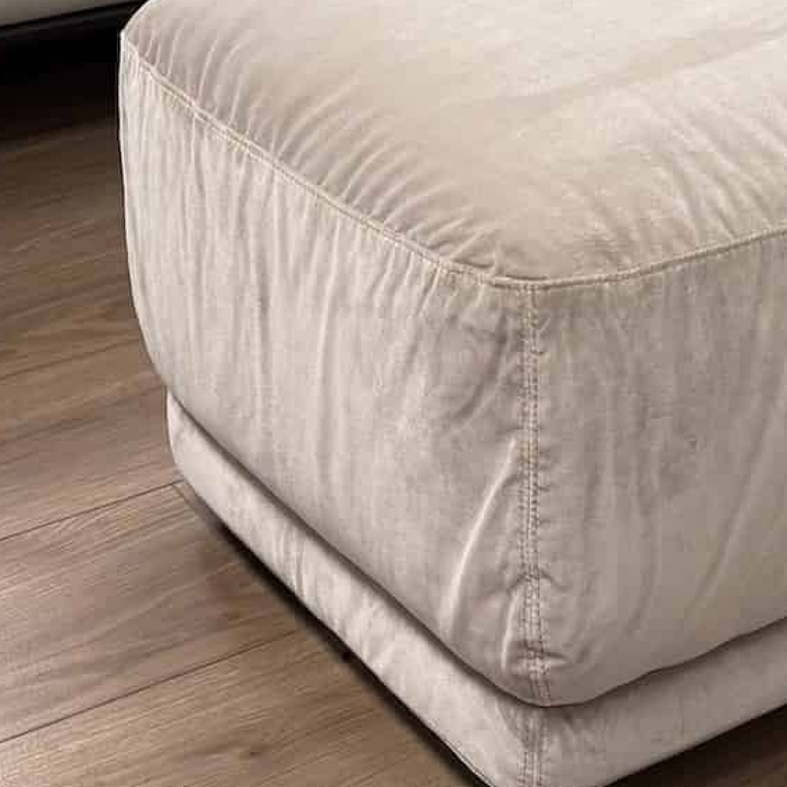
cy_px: -26
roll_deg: -1.2
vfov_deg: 17.6
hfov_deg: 17.7
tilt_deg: -19.6
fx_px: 2469
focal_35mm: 96
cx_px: 762
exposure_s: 1/60
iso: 125
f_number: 1.78
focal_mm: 6.76
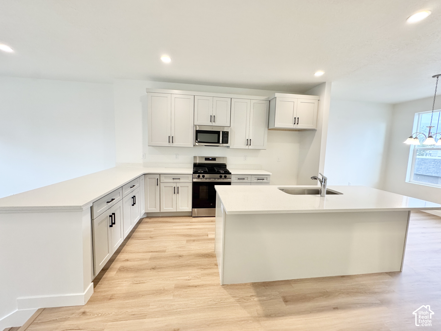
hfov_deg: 102.1
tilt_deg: -6.6
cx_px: 220
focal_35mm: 14
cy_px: 166
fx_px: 178
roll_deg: -2.4
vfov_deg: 85.7
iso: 250
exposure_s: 1/120
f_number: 2.2
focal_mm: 2.22
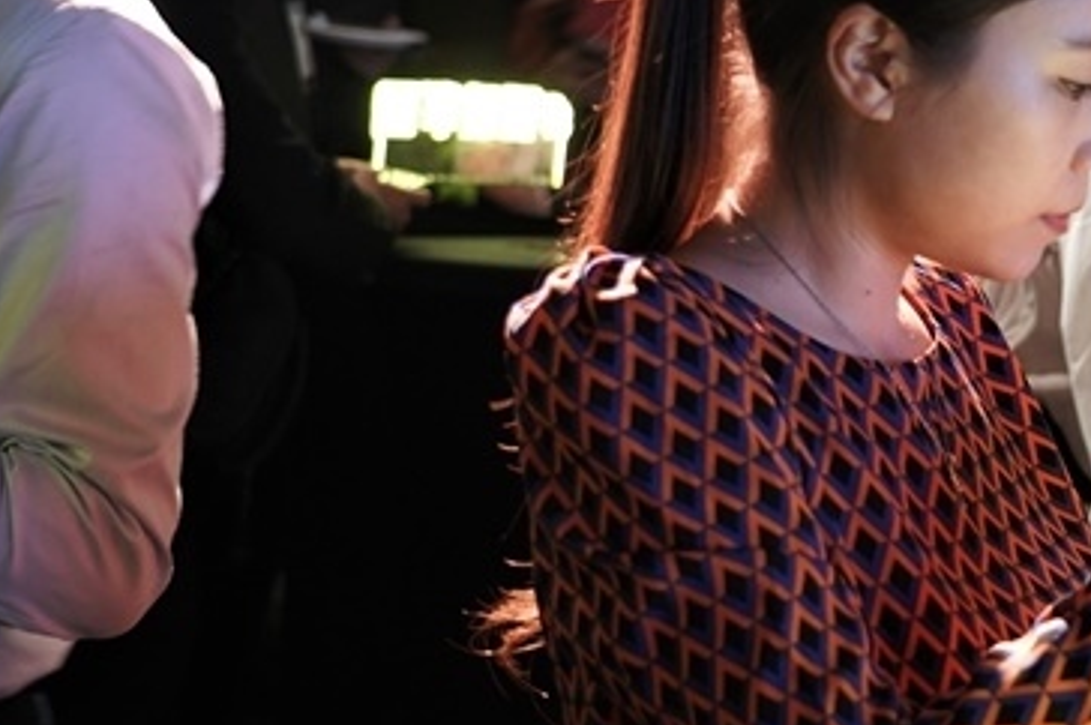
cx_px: 1106
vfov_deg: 13.8
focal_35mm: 99
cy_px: 286
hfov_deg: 20.0
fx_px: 2997
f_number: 4
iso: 800
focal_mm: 45
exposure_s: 1/13
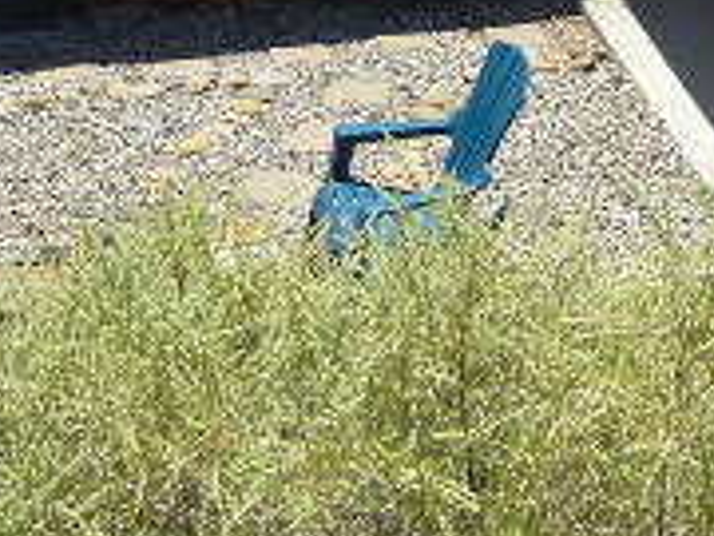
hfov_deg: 21.7
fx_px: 1836
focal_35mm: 89
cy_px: -409
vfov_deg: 14.7
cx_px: 571
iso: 100
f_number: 9
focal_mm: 4.5
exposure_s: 1/200
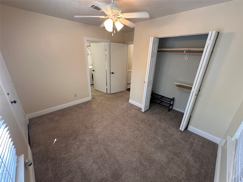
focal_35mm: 14
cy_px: 91
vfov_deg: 85.7
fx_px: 98
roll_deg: -1.5
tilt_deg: -20.4
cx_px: 122
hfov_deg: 102.1
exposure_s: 1/120
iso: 250
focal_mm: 2.22
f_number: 2.2
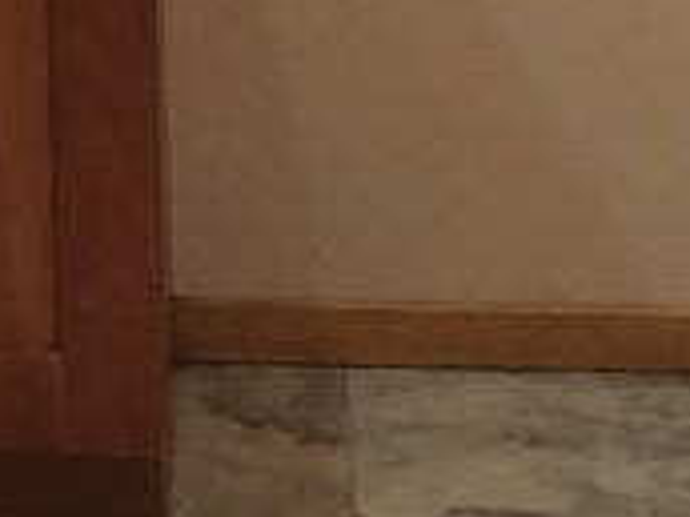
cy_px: -790
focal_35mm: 167
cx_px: -273
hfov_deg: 11.4
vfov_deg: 8.1
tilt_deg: -0.3
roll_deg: +1.4
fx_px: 3329
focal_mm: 3.99
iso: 40
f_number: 1.8
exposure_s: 1/20
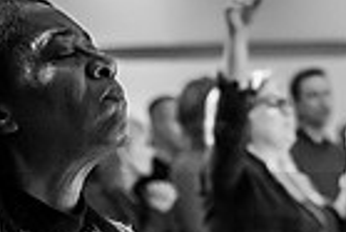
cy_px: 413
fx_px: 1809
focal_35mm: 188
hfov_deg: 10.7
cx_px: 438
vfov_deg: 7.1
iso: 6400
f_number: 2.8
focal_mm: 45
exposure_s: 1/100
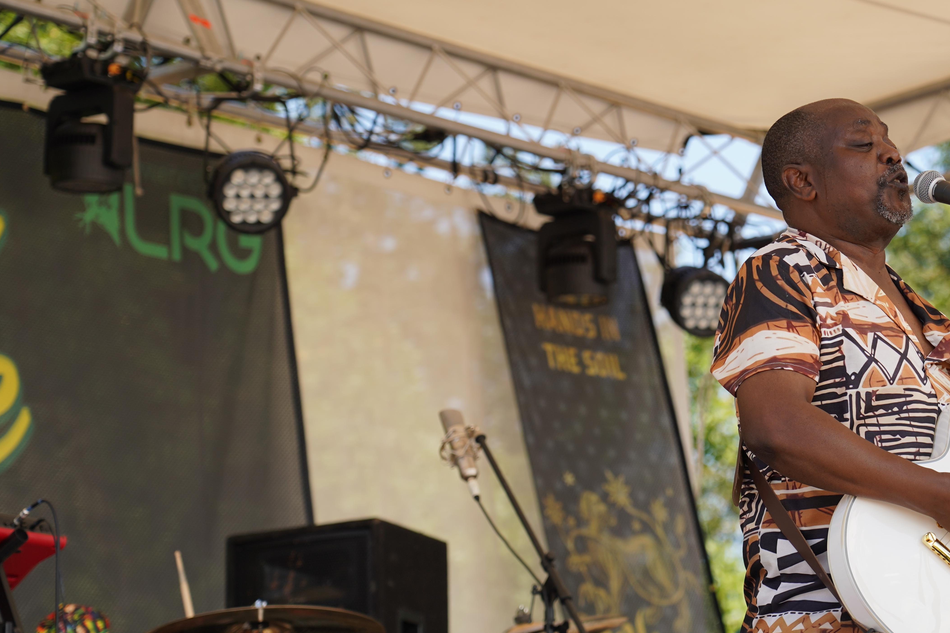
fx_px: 3958
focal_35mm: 150
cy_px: 252
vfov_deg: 9.1
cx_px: 649
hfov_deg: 13.7
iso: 100
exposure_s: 1/250
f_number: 5
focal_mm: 105
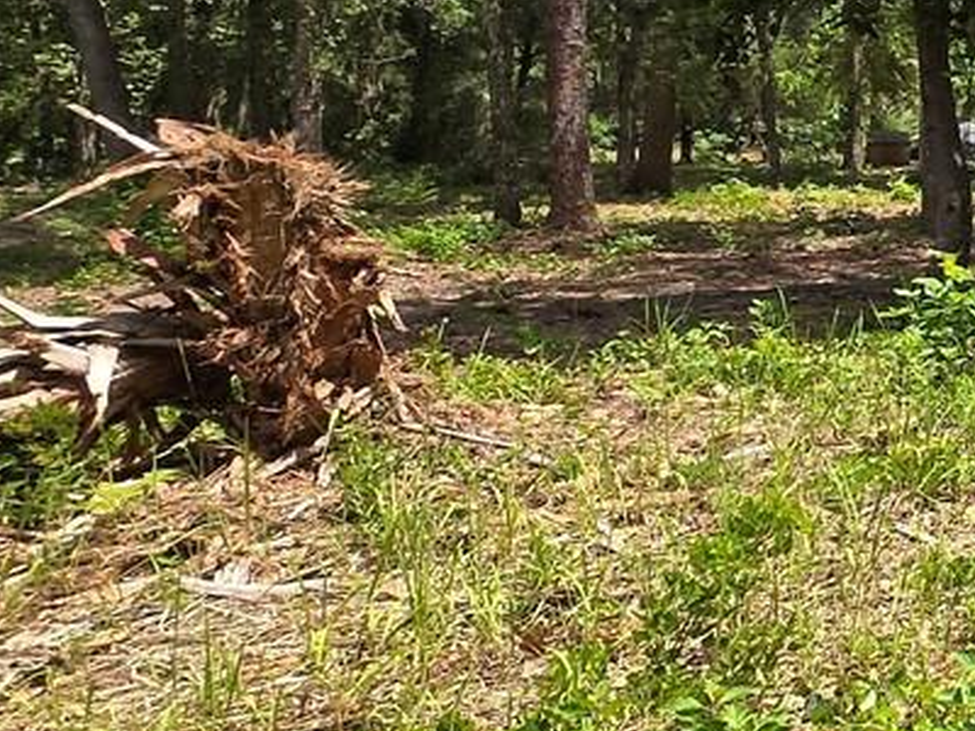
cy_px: 124
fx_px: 1465
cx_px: 1670
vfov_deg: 27.4
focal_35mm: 52
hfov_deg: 23.4
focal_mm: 1.7
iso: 80
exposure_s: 1/2000
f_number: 2.2
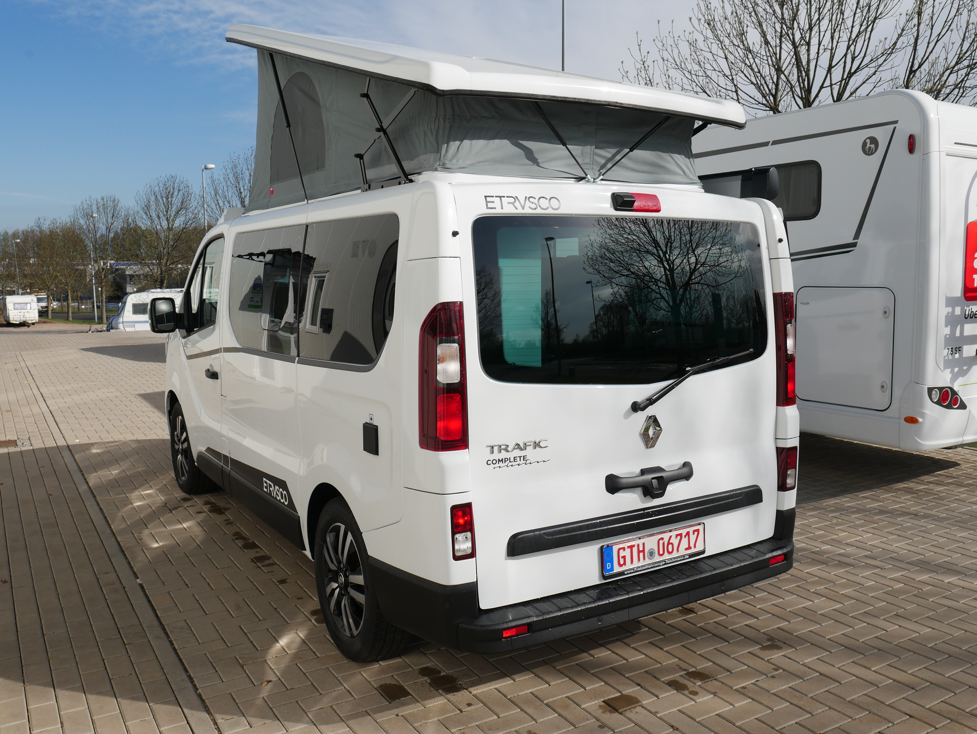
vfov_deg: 44.2
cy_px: 367
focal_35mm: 32
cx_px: 488
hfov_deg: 56.8
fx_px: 904
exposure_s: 1/500
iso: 200
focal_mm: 16
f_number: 9
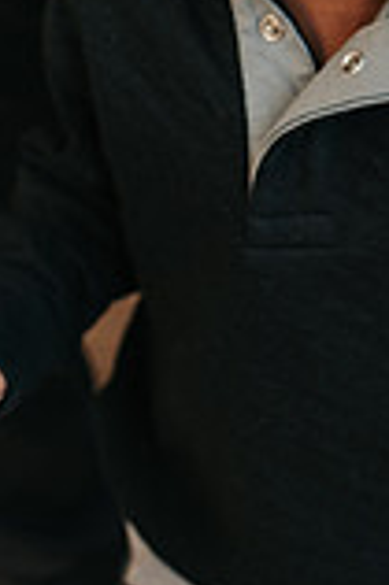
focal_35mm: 100
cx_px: 398
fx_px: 1624
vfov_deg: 19.6
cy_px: -52
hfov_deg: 13.5
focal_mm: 35
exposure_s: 1/250
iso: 800
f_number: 3.2
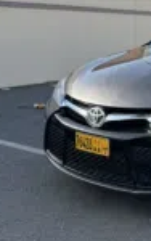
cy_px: 58
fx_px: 447
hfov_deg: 17.6
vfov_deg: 29.7
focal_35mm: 68
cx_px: 210
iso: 80
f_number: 1.78
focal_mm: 6.86
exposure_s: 1/999
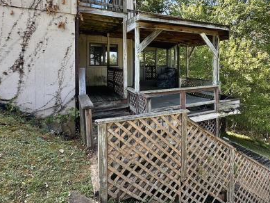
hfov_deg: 68.6
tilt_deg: -1.0
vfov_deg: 55.5
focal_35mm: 24
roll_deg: +0.1
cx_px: 189
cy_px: 66
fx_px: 187
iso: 40
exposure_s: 1/129
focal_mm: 2.22
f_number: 2.2
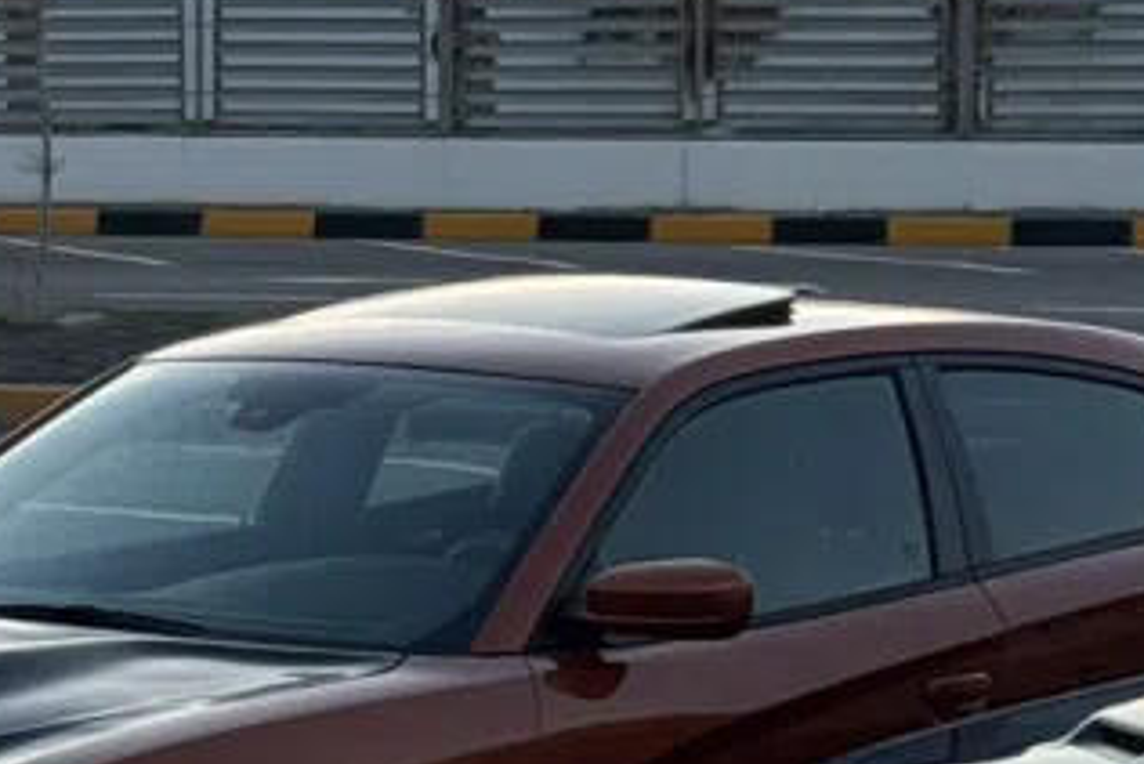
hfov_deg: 25.0
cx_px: 65
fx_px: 2480
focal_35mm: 78
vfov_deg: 17.5
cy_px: 380
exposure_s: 1/274
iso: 64
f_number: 1.78
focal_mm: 6.76
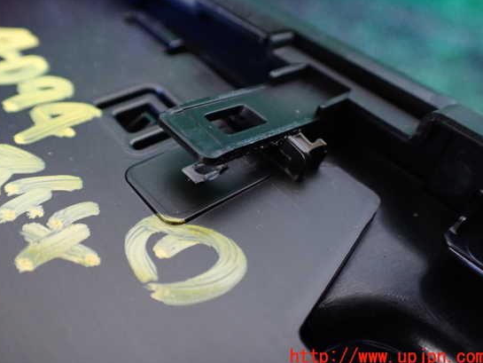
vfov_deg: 42.9
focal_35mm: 33
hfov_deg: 55.3
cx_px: 224
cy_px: 169
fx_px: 461
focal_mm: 5.4
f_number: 2.3
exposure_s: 1/60
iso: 800
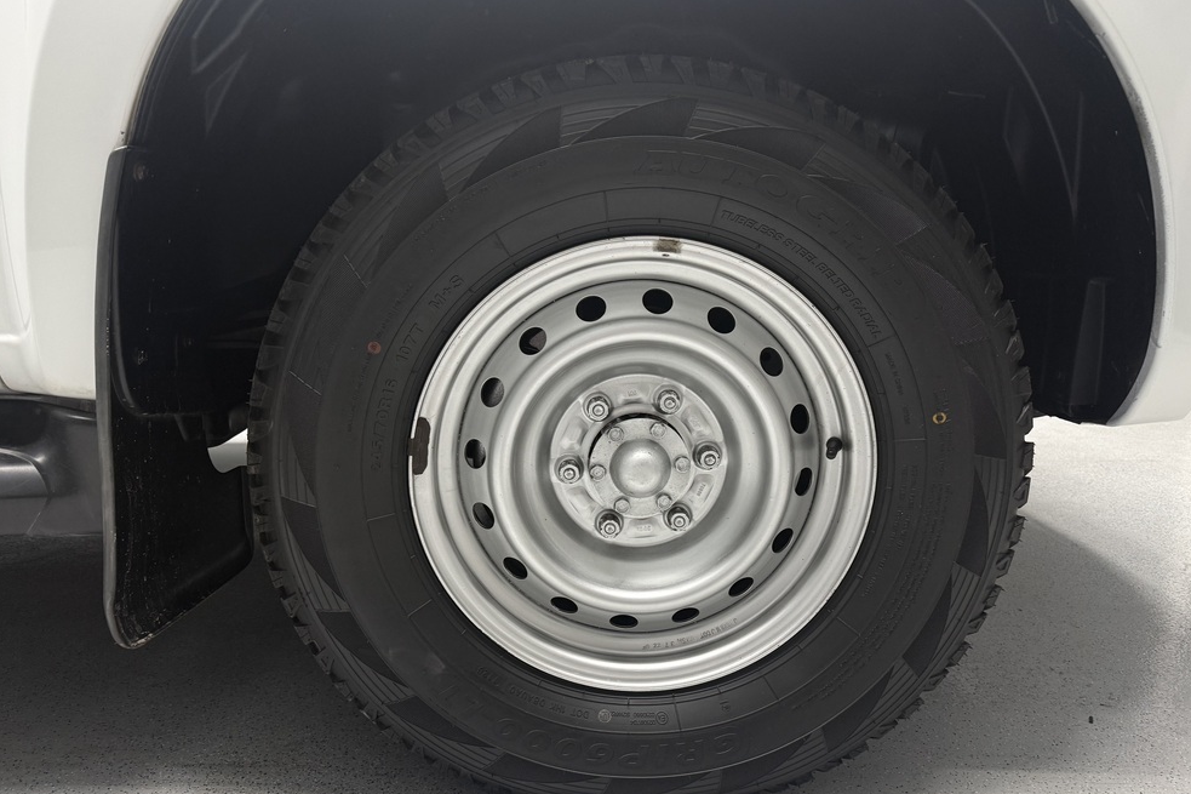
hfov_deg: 69.4
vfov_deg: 49.4
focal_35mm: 26
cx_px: 594
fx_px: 860
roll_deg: +0.4
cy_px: 444
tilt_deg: -11.9
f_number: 1.78
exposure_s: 1/50
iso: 200
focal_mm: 6.76
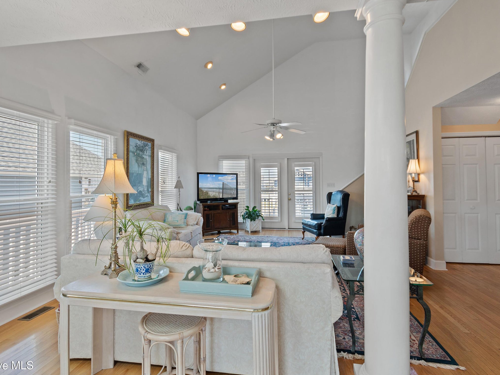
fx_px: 246
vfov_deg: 74.7
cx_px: 244
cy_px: 187
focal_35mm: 17
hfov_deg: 91.0
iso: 100
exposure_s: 1/20
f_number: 4.5
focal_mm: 10
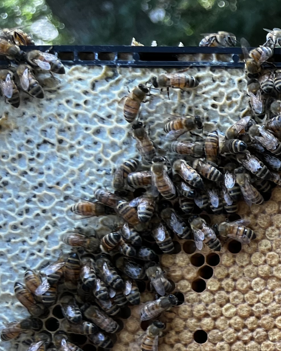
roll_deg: +35.7
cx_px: 538
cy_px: 321
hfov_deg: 15.4
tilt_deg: -25.2
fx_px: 863
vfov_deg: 22.4
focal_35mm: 83
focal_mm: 5.1
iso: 40
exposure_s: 1/122
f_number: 1.6
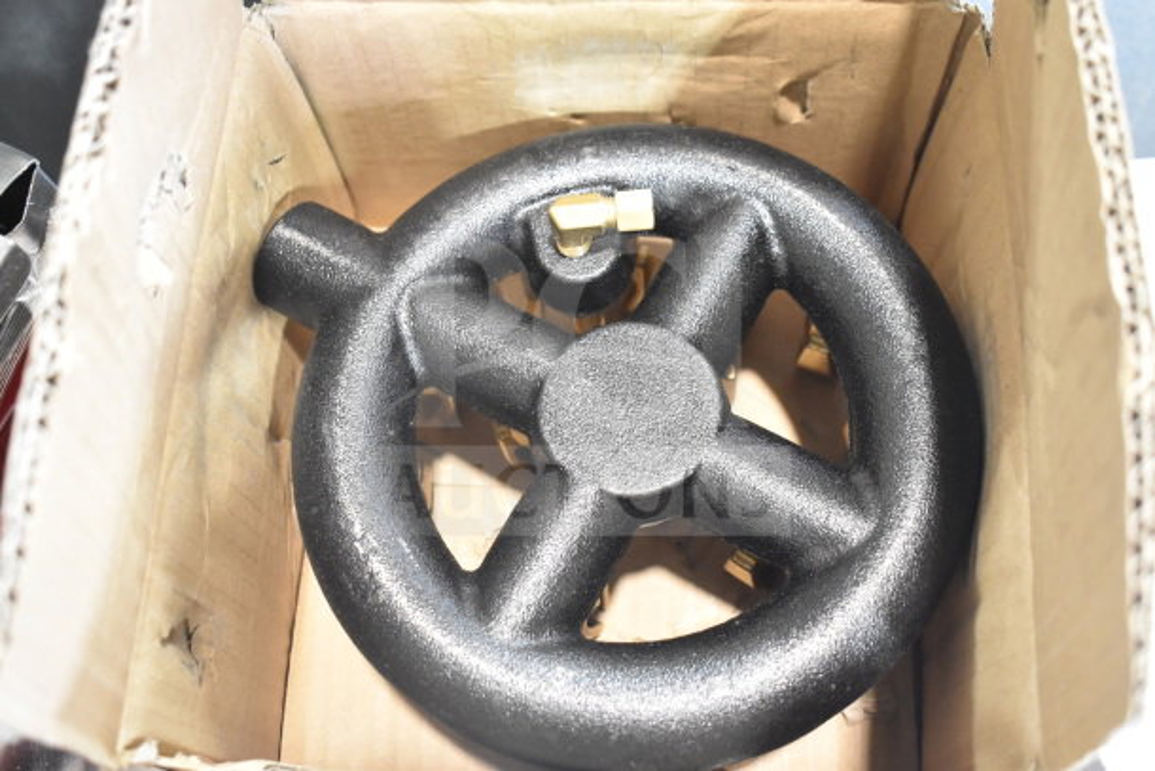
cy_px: 386
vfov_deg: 33.0
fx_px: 1300
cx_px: 578
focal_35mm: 40
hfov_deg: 47.9
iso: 2800
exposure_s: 1/40
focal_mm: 27
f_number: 4
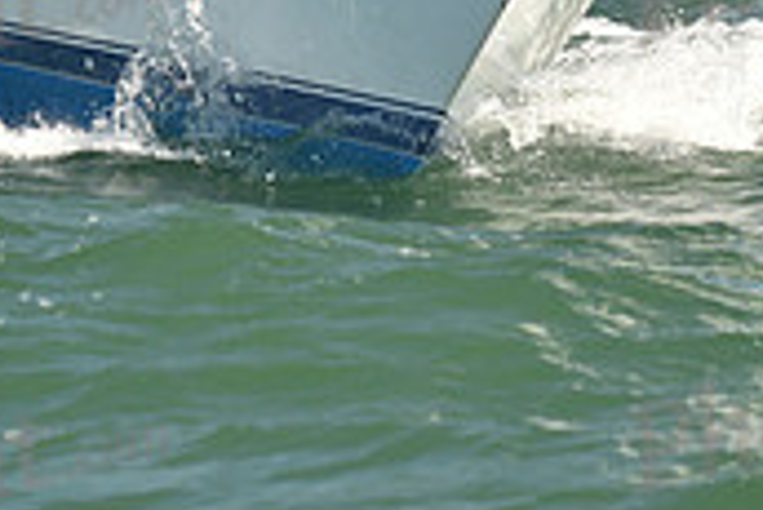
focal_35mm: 454
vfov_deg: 3.0
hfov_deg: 4.5
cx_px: 404
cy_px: -242
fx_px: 9630
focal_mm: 135
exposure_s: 1/800
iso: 250
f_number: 4.5
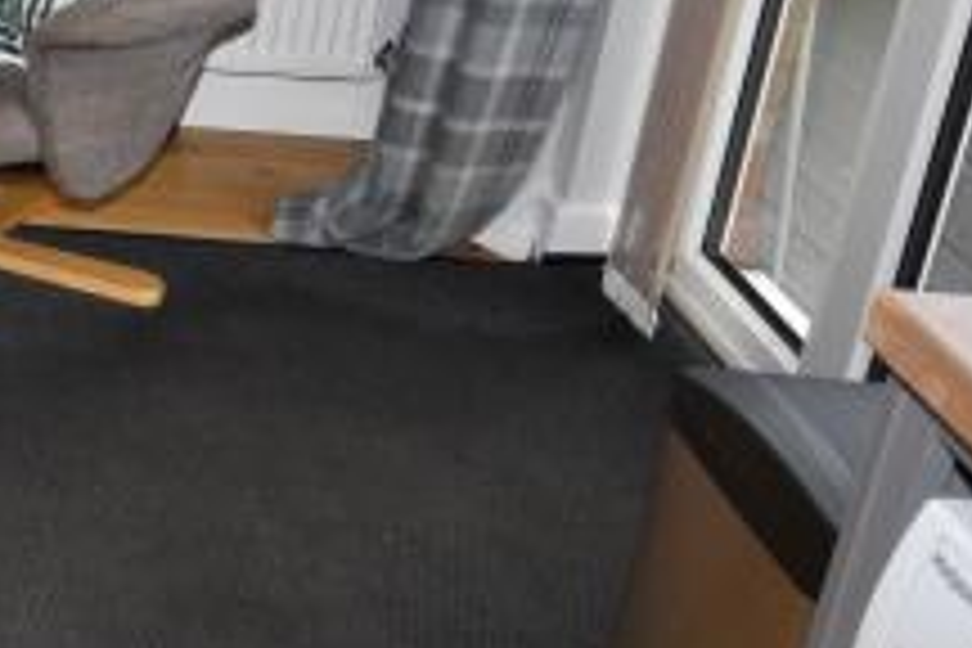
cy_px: 7
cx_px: -590
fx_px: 1917
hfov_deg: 22.1
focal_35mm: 71
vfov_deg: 18.7
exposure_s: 1/60
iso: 100
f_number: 4
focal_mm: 10
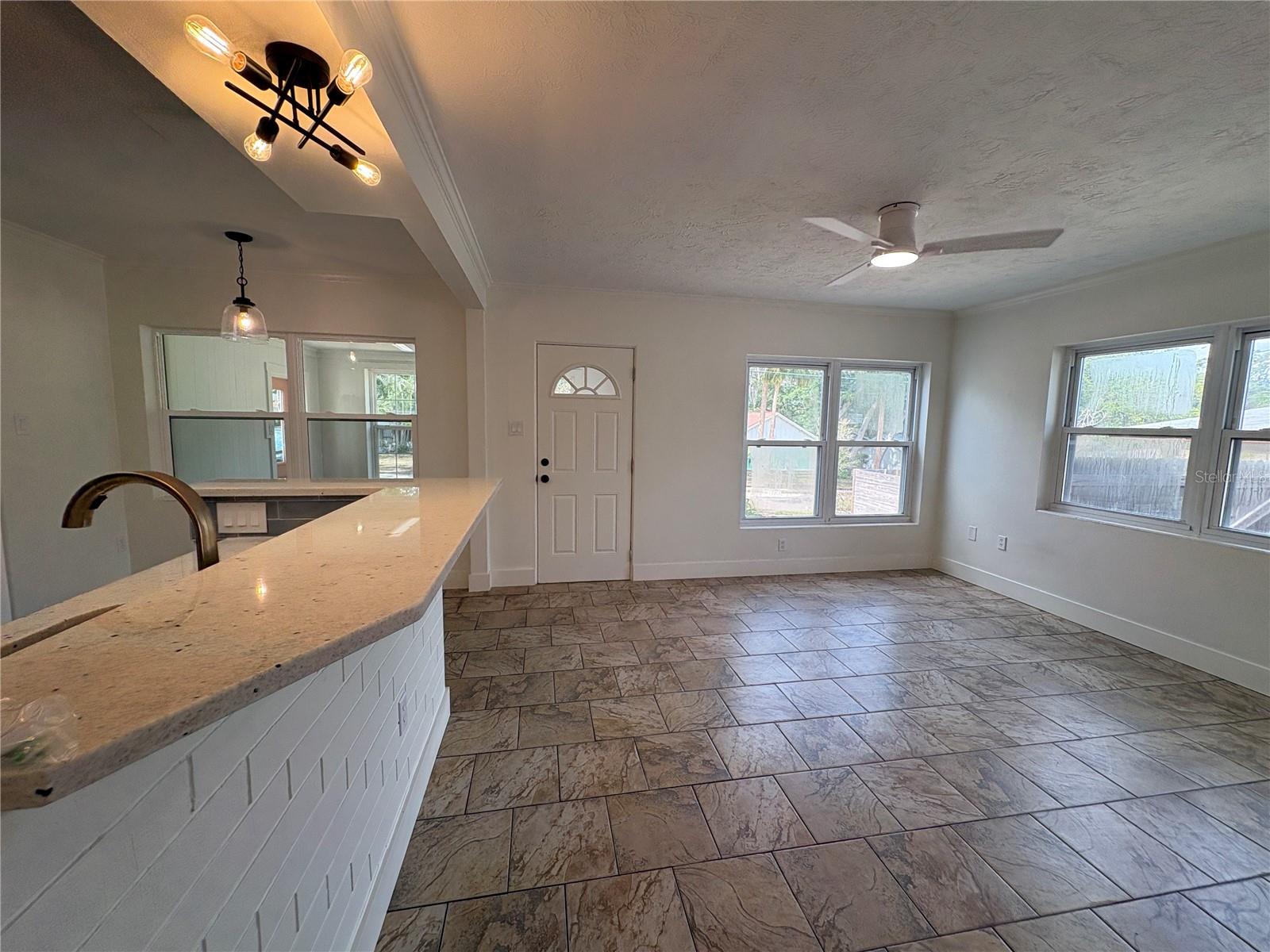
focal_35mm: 14
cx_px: 635
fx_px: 514
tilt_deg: -4.7
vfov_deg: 85.7
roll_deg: -0.6
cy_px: 476
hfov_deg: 102.1
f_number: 2.2
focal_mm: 2.22
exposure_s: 1/156
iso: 50
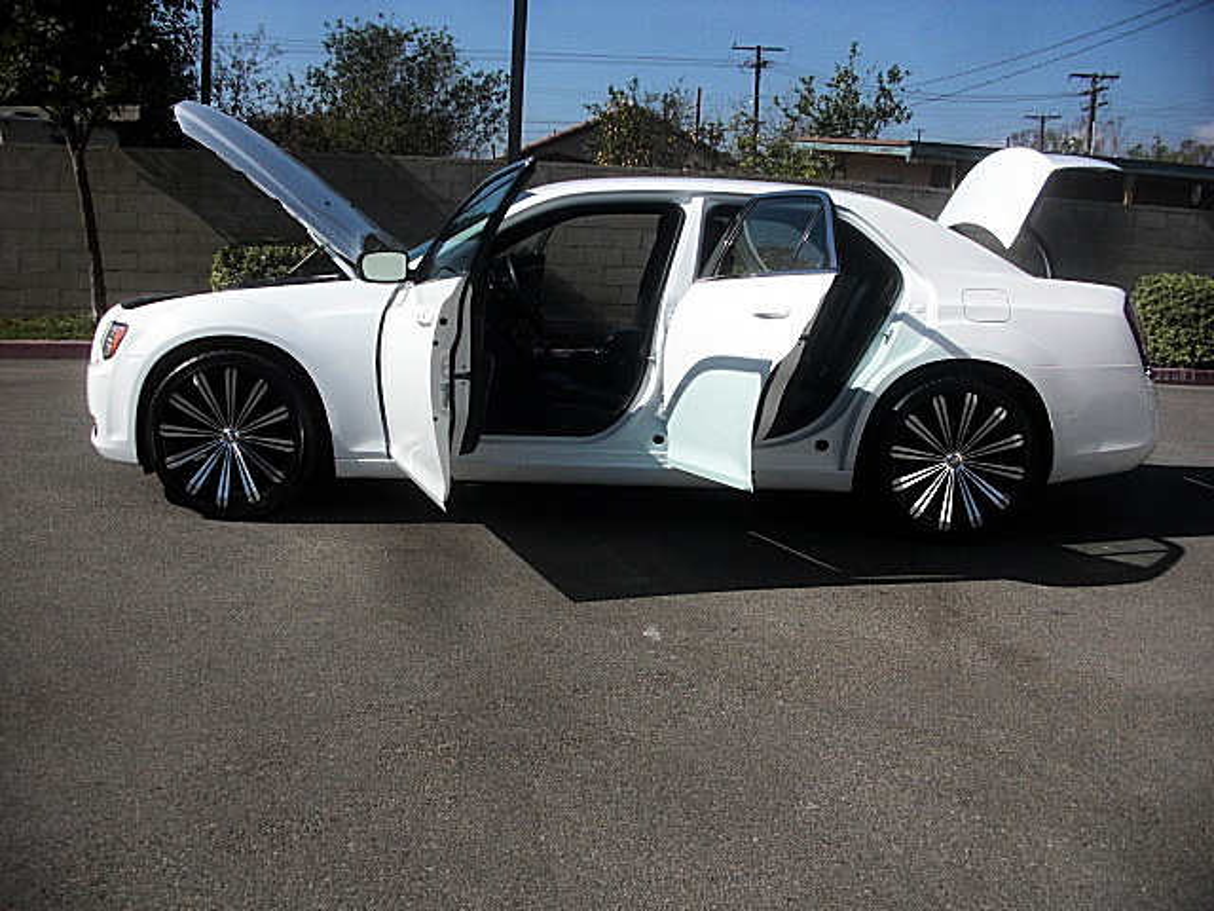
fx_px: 1263
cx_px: 607
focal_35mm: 36
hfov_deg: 51.4
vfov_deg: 39.7
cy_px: 456
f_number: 7.9
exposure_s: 1/200
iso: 50
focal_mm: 6.3
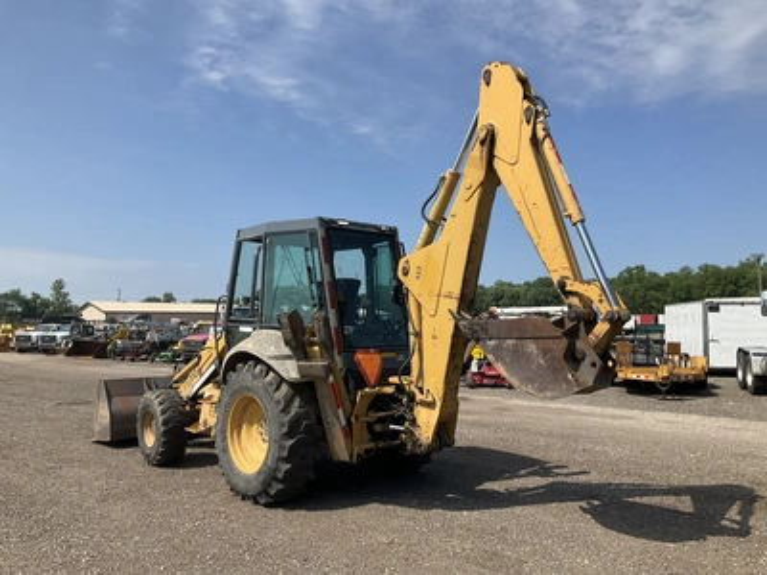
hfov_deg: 61.7
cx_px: 384
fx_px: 643
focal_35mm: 29
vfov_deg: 48.2
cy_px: 288
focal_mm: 3
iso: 25
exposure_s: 1/1984
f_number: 1.8
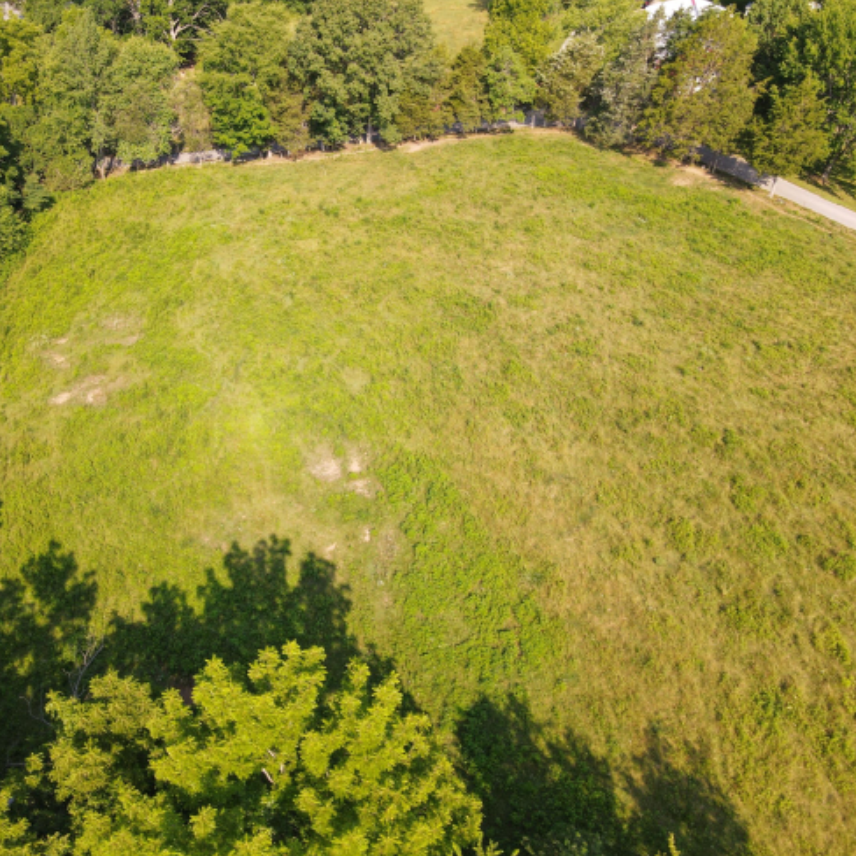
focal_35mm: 29
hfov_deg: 55.3
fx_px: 811
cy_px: 423
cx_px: 355
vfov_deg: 55.6
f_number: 2.8
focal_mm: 4.5
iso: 100
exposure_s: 1/20
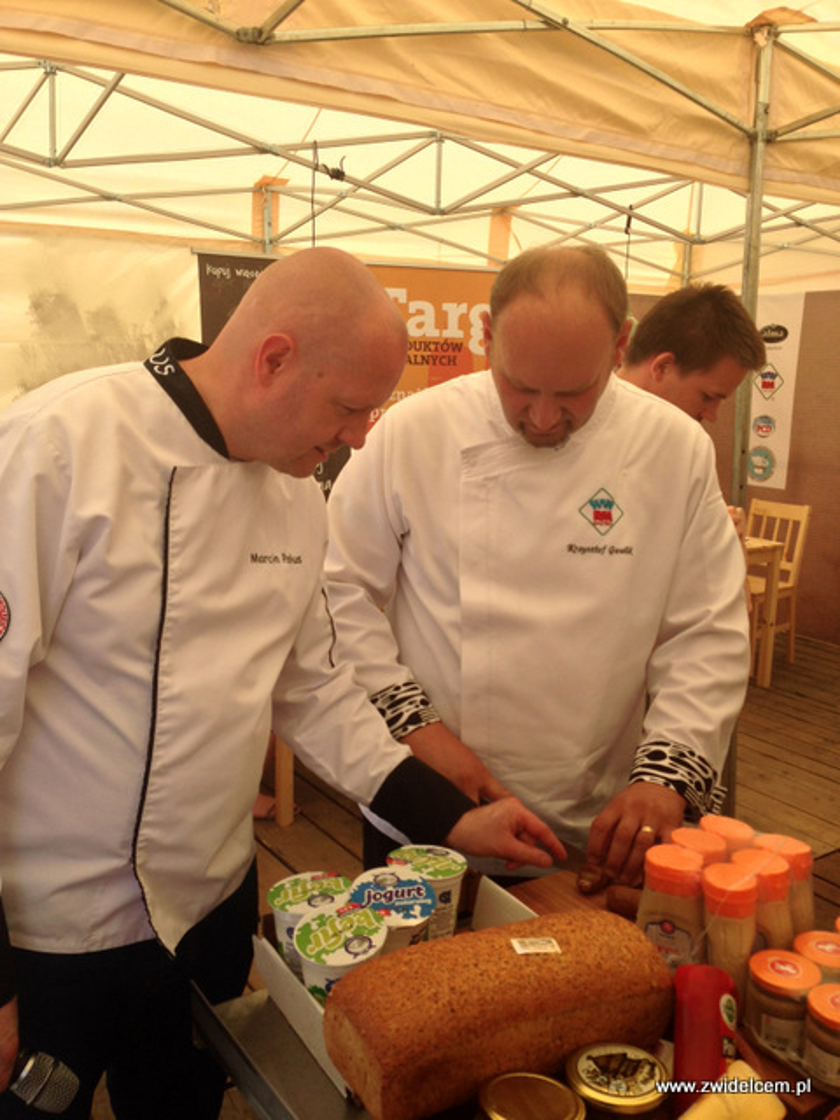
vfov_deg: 55.4
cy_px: 560
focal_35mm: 33
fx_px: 1068
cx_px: 420
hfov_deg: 42.9
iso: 50
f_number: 2.4
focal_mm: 4.12
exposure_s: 1/1130
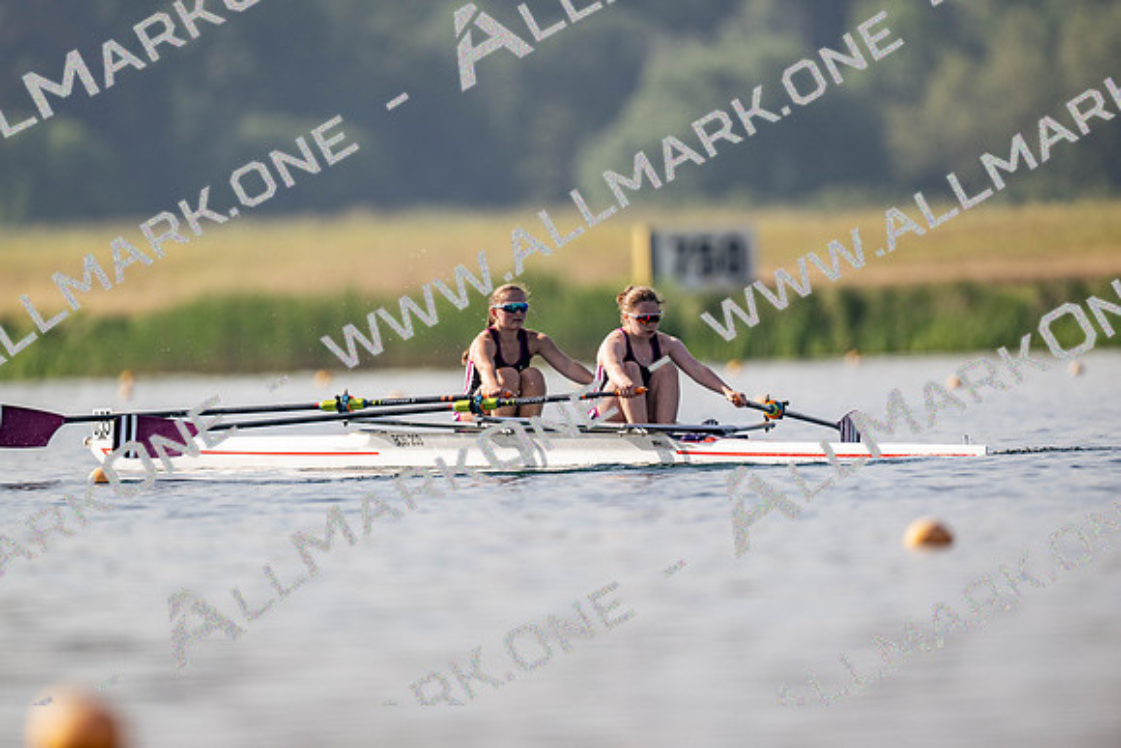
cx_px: 560
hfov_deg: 3.4
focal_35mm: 600
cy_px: 374
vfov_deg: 2.3
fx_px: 18687
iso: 125
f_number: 4
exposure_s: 1/2500
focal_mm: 600
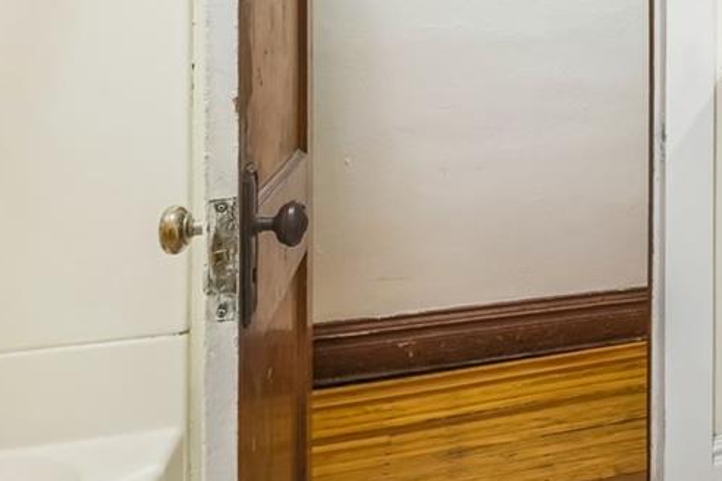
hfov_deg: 41.5
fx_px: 782
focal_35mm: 39
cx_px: 756
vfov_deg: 33.2
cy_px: 97
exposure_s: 1/8
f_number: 7.1
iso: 400
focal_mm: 12
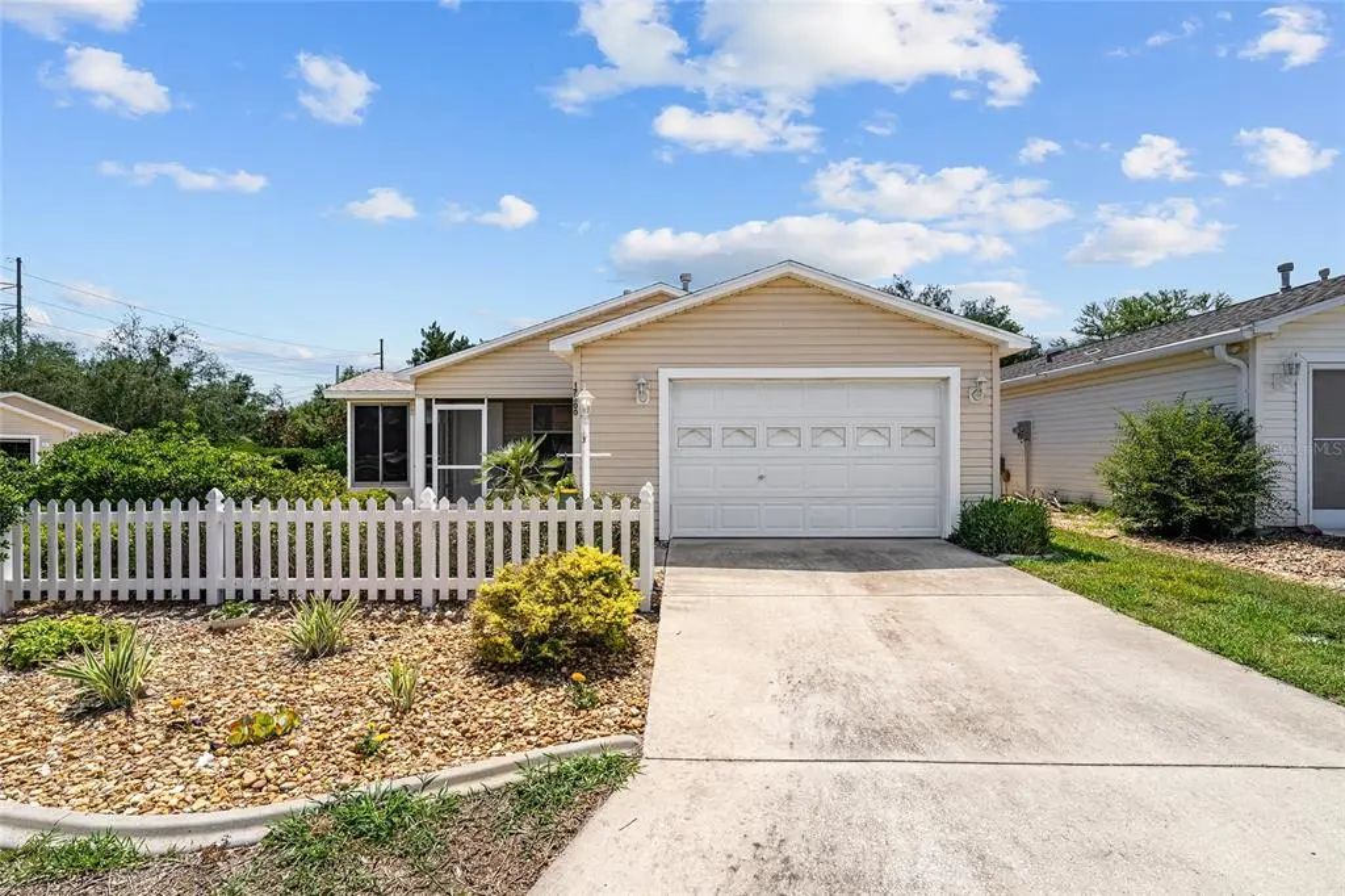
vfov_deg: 73.7
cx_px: 672
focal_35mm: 16
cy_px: 448
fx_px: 598
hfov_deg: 96.8
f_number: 8
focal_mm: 16
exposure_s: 1/1250
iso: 320
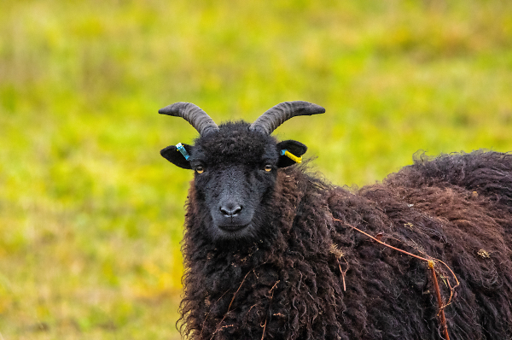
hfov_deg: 3.7
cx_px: 256
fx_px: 7881
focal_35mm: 555
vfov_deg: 2.5
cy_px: 170
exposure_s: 1/400
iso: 3200
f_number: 8
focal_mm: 370
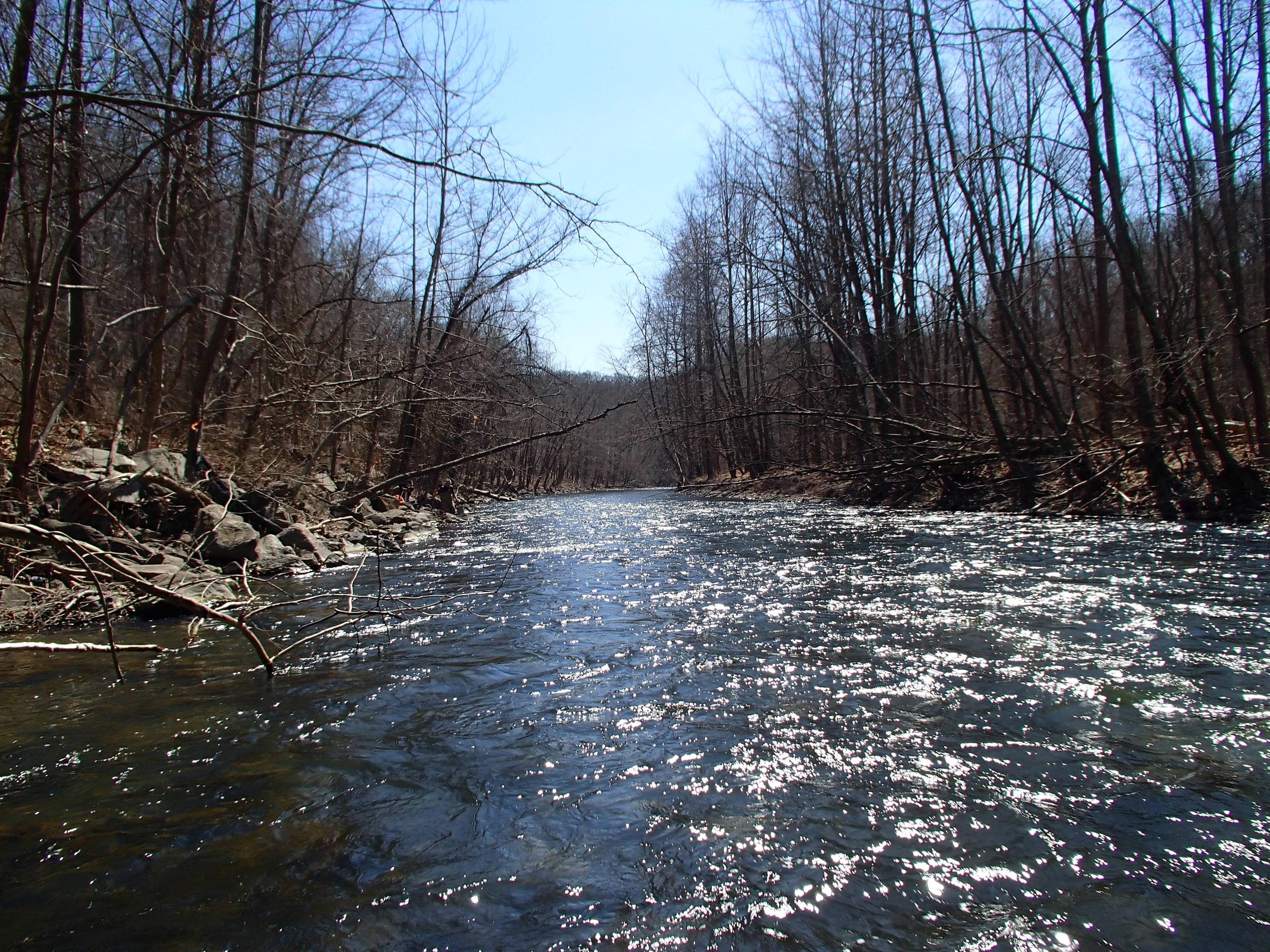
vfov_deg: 49.7
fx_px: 1027
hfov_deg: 63.4
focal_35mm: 28
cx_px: 635
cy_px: 476
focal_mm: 5
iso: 100
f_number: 11
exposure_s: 1/100
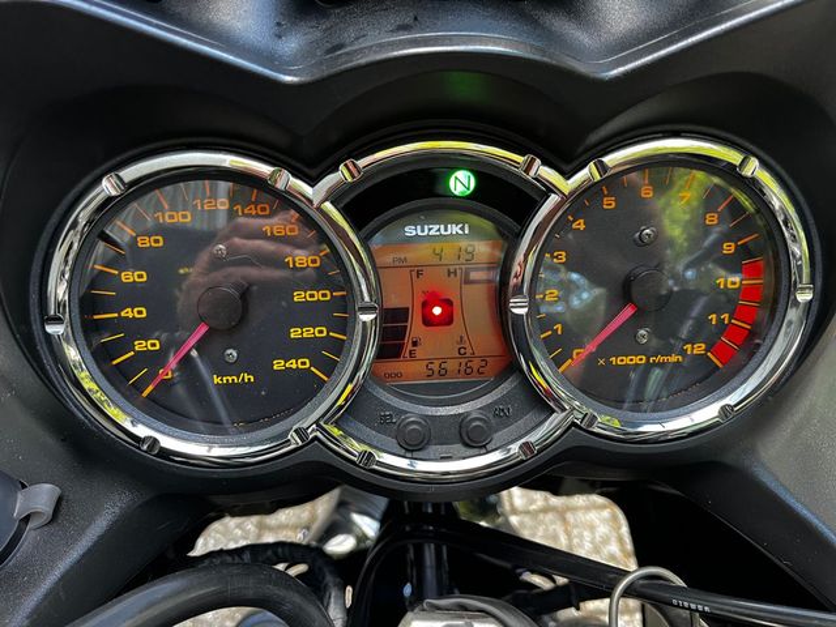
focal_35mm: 26
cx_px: 418
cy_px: 314
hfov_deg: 67.3
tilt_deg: -48.3
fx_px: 628
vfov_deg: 53.1
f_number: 1.6
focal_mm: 5.1
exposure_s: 1/60
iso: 160
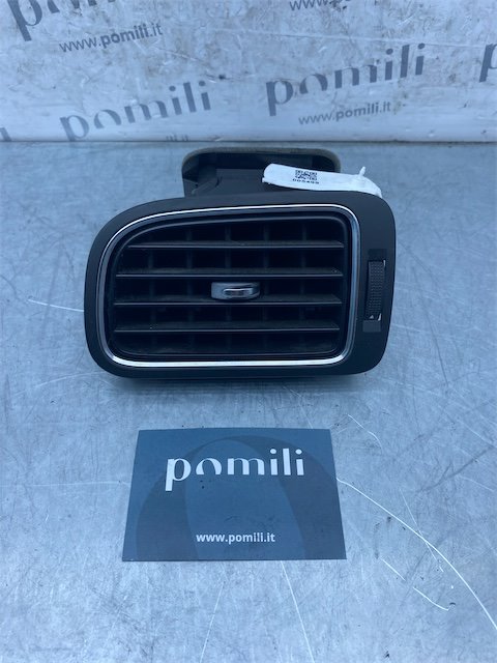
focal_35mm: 26
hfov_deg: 53.1
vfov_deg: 67.3
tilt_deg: -50.1
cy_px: 332
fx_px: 498
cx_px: 248
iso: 32
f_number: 1.8
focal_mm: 4.25
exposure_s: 1/690
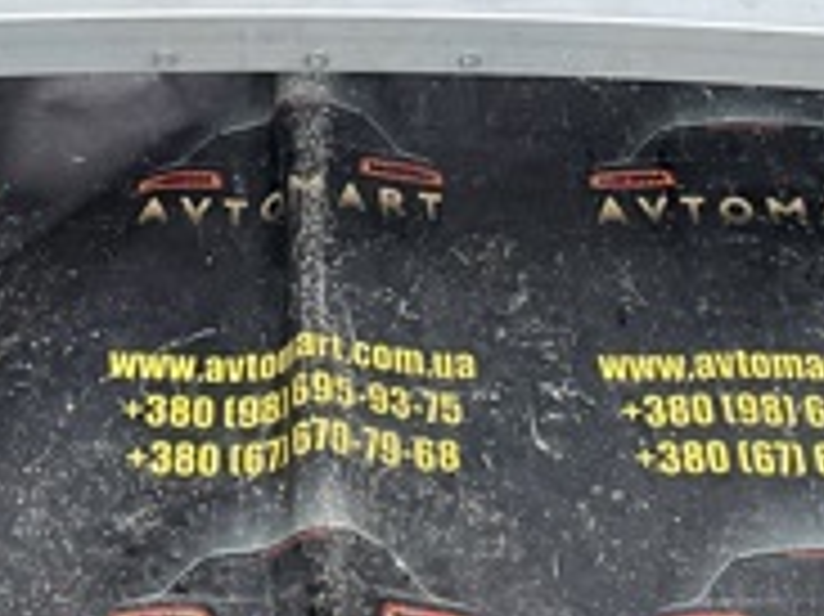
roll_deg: -1.8
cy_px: 79
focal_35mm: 91
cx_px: 270
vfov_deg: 16.0
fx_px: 2165
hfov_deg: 21.5
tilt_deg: -37.7
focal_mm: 4.2
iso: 250
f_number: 1.6
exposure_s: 1/60
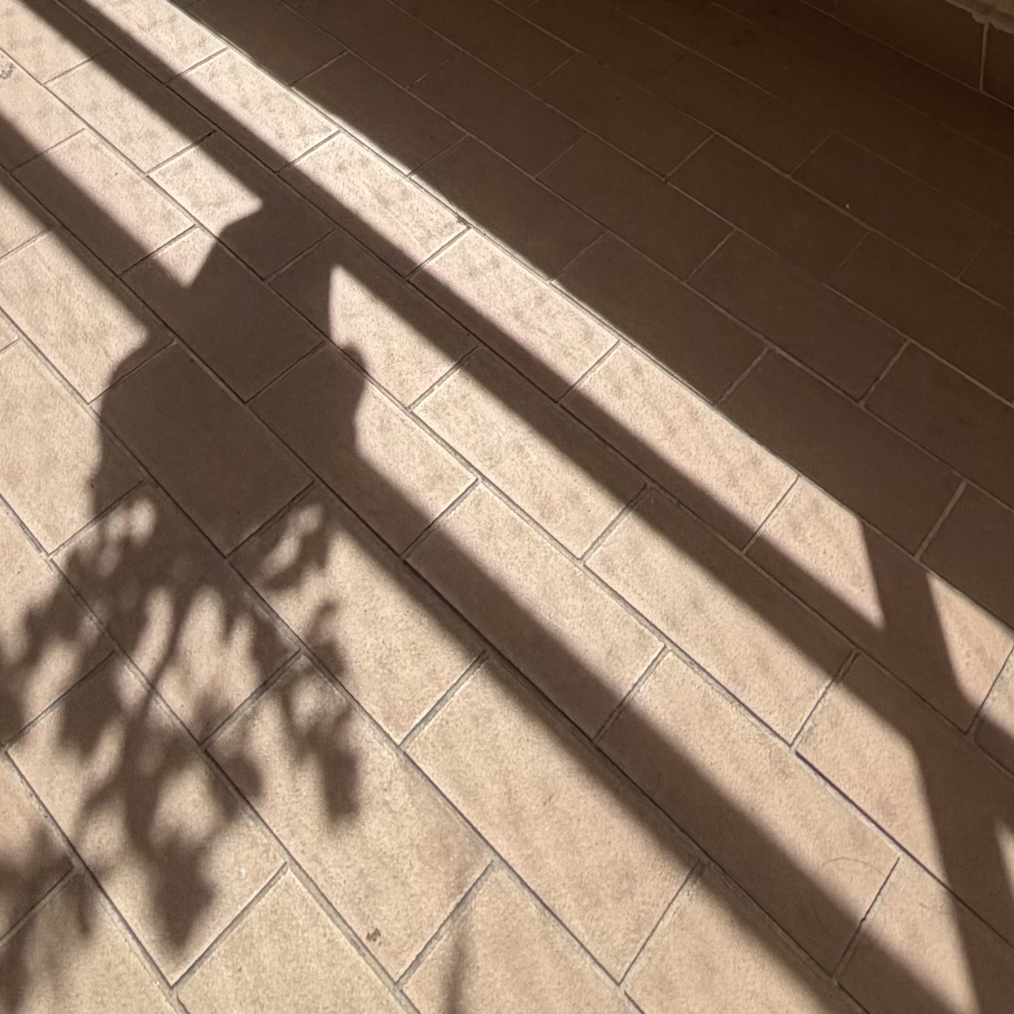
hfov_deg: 36.0
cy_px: -779
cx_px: 543
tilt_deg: -5.9
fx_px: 1558
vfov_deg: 22.4
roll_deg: -4.2
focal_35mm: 47
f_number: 2.2
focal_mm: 2.22
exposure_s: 1/1125
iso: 20
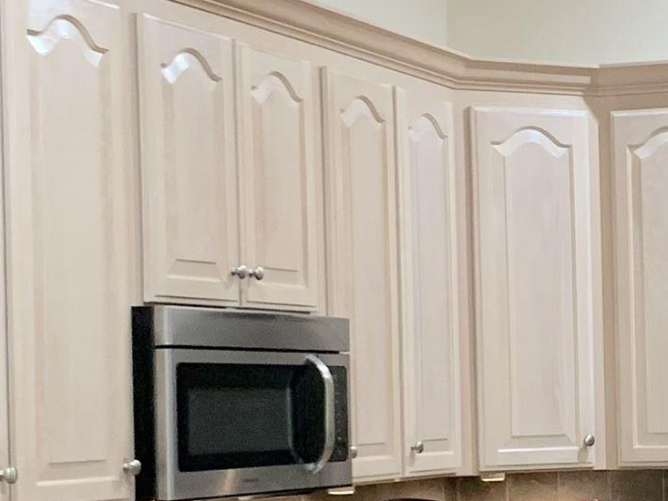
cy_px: 369
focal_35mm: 109
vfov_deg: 13.5
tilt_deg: +1.7
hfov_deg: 17.3
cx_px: 776
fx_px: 2104
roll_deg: +0.8
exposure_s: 1/60
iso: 200
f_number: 1.8
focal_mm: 4.25
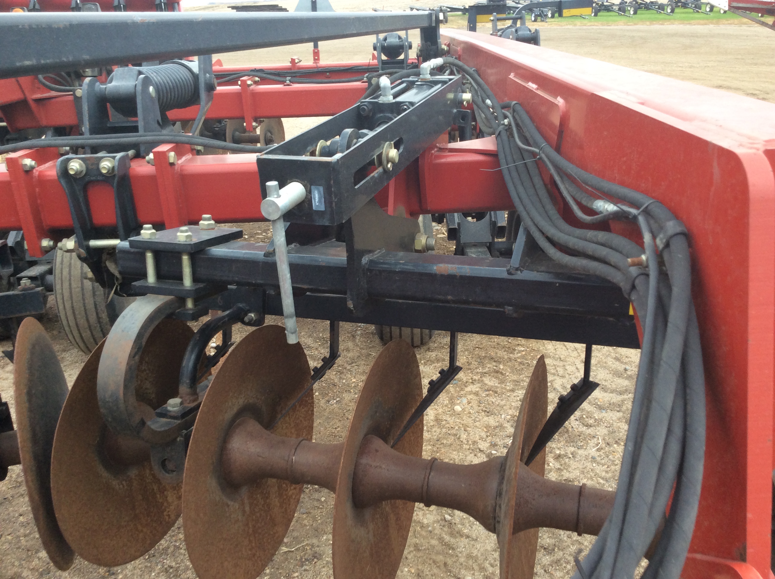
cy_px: 290
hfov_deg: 56.9
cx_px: 388
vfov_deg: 44.1
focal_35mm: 32
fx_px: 715
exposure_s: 1/120
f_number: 2.4
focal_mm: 3.3
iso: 40
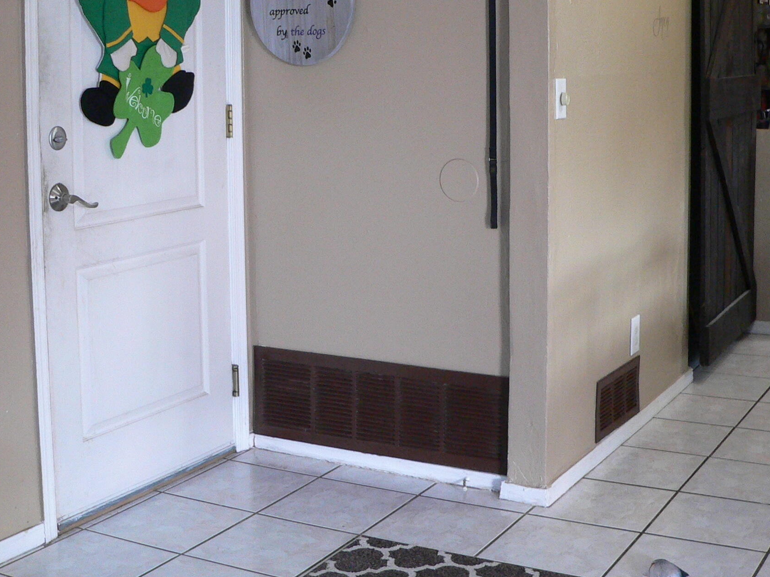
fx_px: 1223
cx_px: 407
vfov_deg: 26.3
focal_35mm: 55
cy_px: 150
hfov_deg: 34.9
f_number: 2.8
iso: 200
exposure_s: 1/25
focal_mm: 6
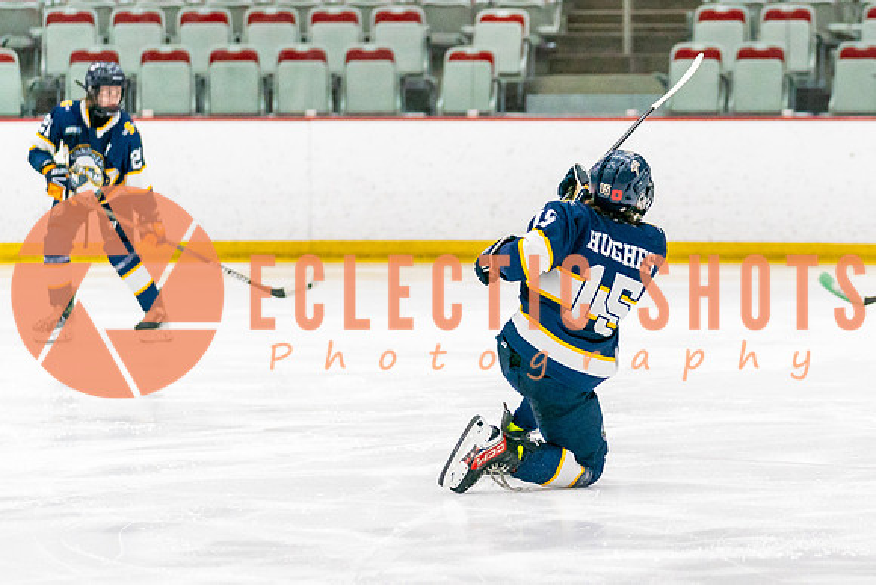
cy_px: 388
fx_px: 5109
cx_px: 573
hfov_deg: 9.8
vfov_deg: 6.5
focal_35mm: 210
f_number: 2.8
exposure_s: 1/1250
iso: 3200
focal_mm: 114
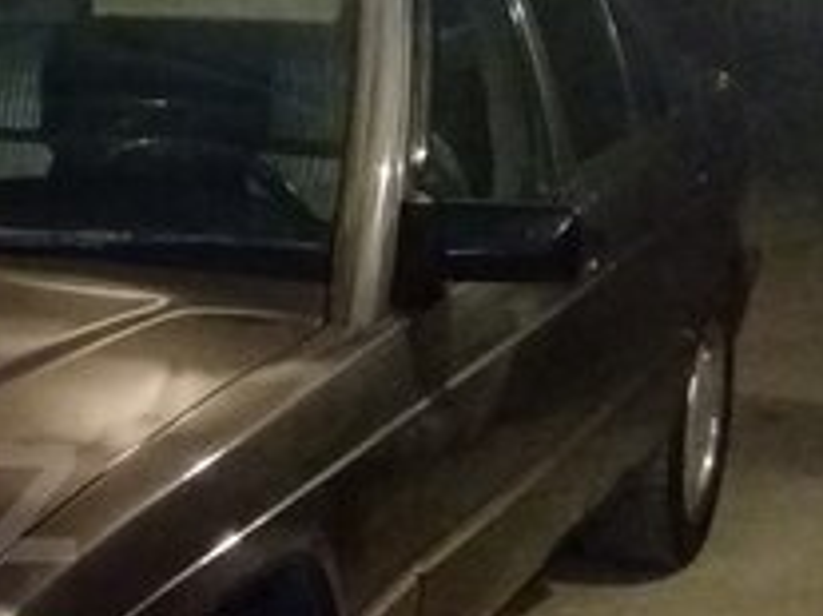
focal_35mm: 99
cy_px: 503
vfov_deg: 14.8
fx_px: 2352
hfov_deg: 18.1
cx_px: -330
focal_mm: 3.3
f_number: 2.2
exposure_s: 1/33
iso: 640
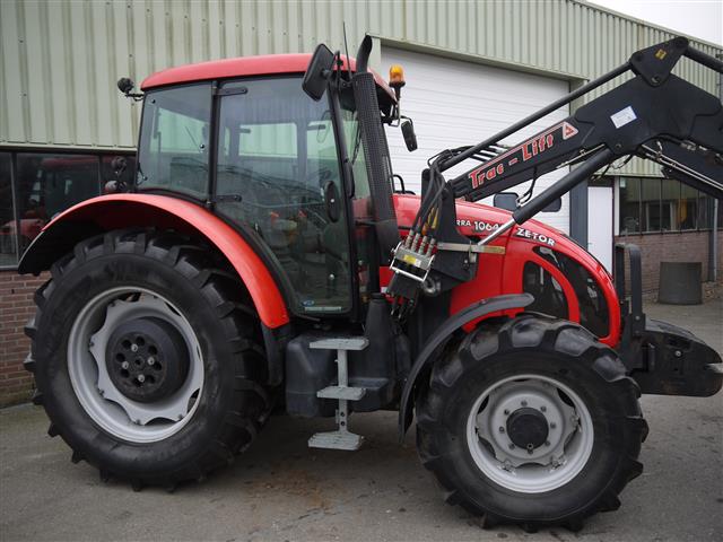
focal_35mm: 28
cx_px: 362
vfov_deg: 49.7
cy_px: 271
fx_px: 585
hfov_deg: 63.4
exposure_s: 1/60
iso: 125
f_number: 3.5
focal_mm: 14
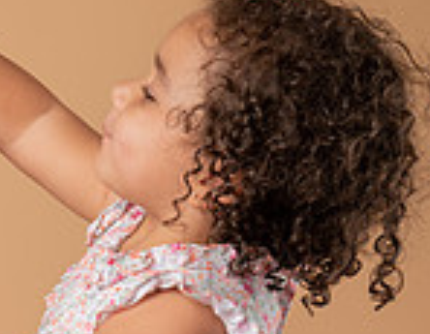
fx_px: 2655
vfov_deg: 7.1
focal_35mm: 211
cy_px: 419
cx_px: -290
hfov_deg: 8.9
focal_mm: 46
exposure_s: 1/250
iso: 160
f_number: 5
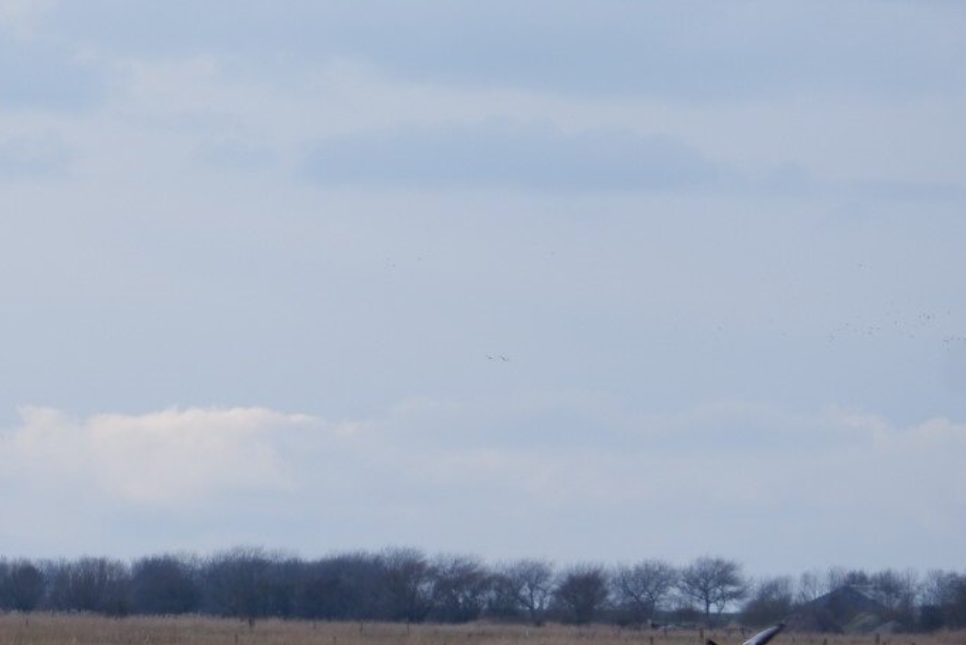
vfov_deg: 1.5
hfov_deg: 2.3
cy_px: 238
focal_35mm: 898
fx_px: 24100
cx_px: -273
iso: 200
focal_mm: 230
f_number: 7.1
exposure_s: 1/210
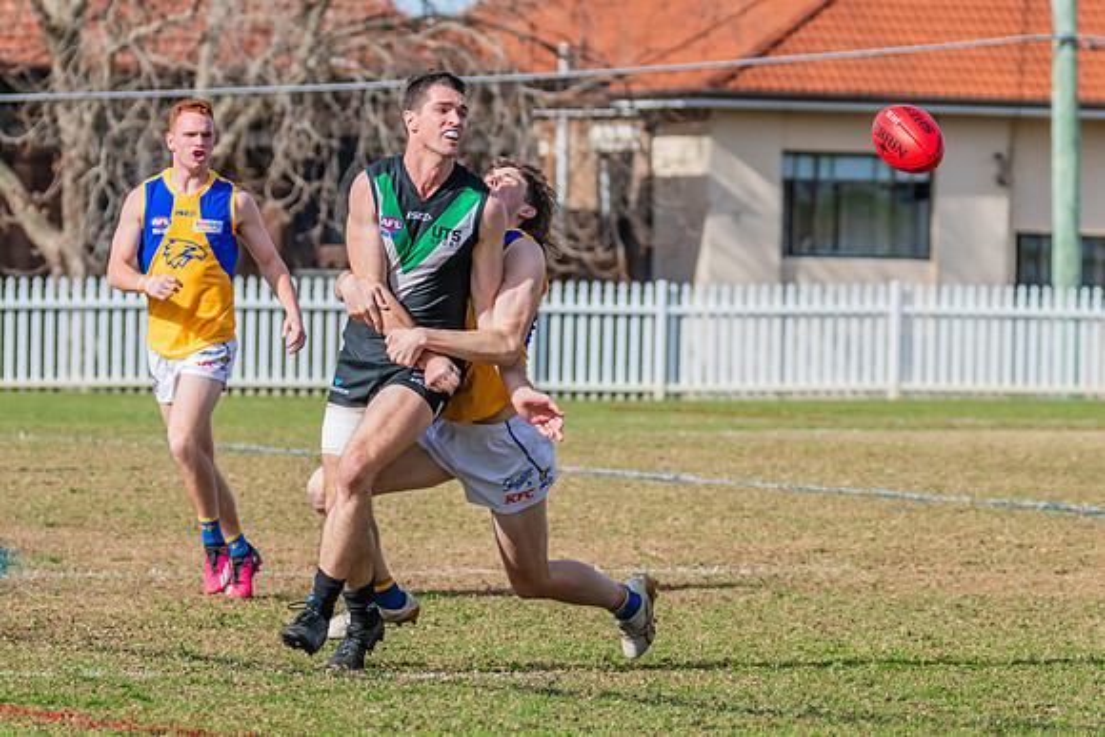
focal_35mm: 381
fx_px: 11683
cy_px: 323
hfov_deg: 5.4
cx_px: 432
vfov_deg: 3.6
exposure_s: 1/1600
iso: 800
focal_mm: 290
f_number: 10
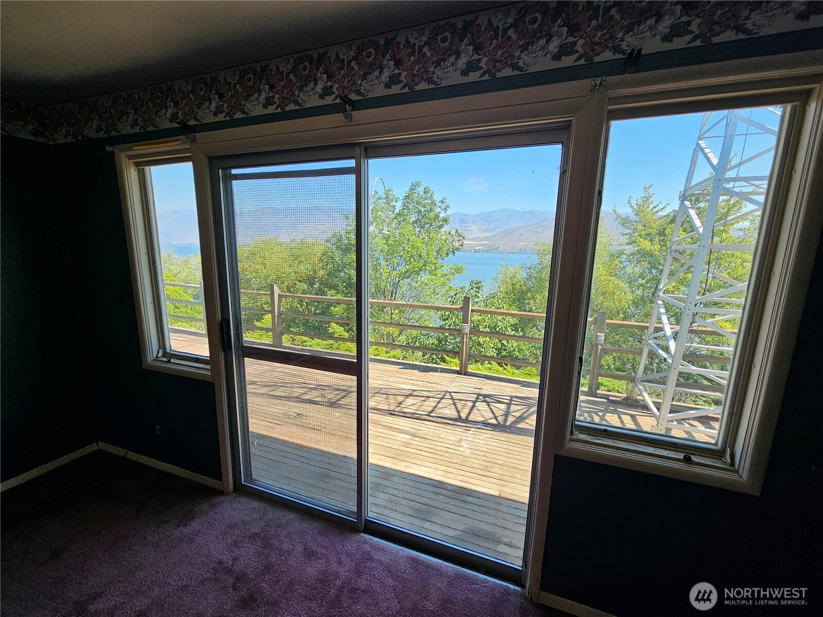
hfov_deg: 106.2
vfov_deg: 89.9
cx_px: 412
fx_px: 309
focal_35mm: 13
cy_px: 308
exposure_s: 1/423
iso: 50
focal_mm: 2.2
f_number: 2.2
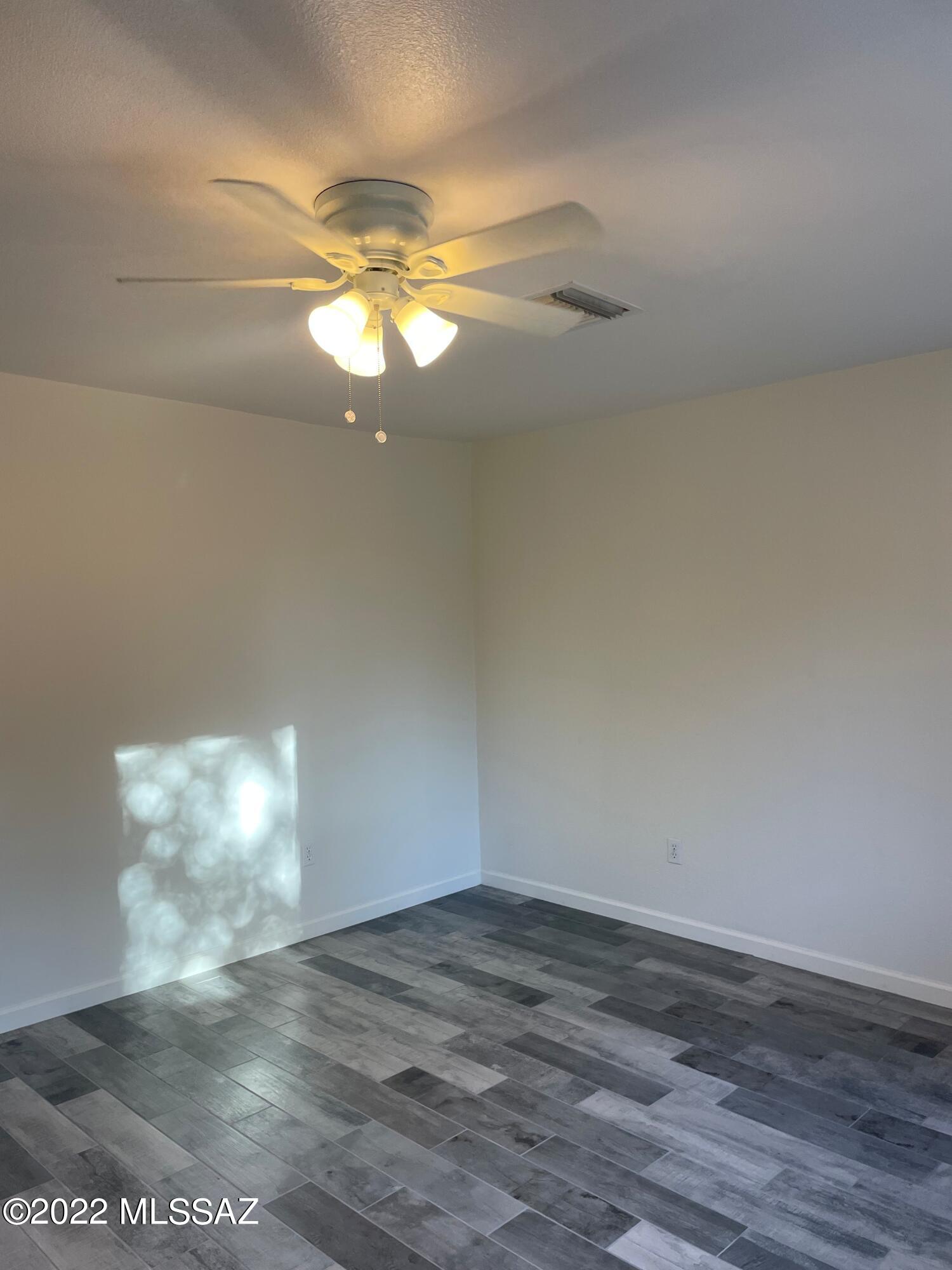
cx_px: 476
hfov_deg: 53.1
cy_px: 635
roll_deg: +1.8
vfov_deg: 67.3
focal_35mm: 26
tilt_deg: -0.8
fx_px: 953
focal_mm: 4.2
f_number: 1.6
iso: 80
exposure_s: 1/120
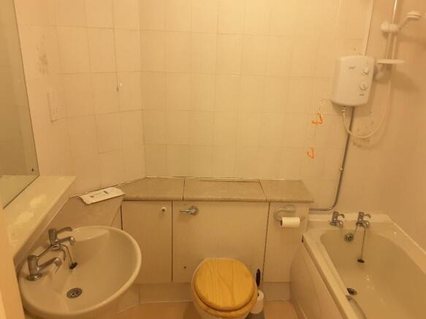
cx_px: 213
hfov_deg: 58.4
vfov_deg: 45.4
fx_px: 381
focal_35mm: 31
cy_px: 160
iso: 200
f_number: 1.9
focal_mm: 2.9
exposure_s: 1/25
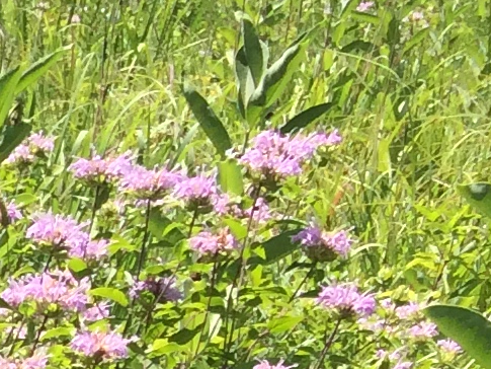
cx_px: -1101
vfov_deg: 6.9
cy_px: 1091
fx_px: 2767
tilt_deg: -26.1
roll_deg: -5.7
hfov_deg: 8.2
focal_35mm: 195
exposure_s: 1/1001
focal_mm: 4.15
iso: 32
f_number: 2.2
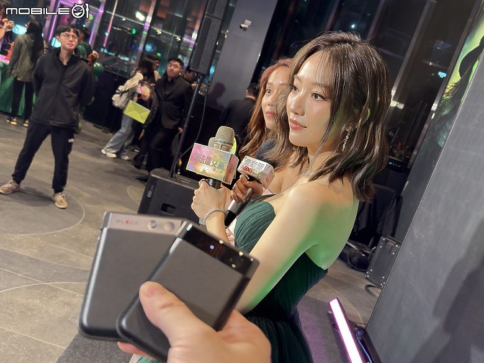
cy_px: 182
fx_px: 489
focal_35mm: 35
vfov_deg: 40.7
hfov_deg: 52.6
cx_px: 242
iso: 160
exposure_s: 1/60
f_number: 1.78
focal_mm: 6.76
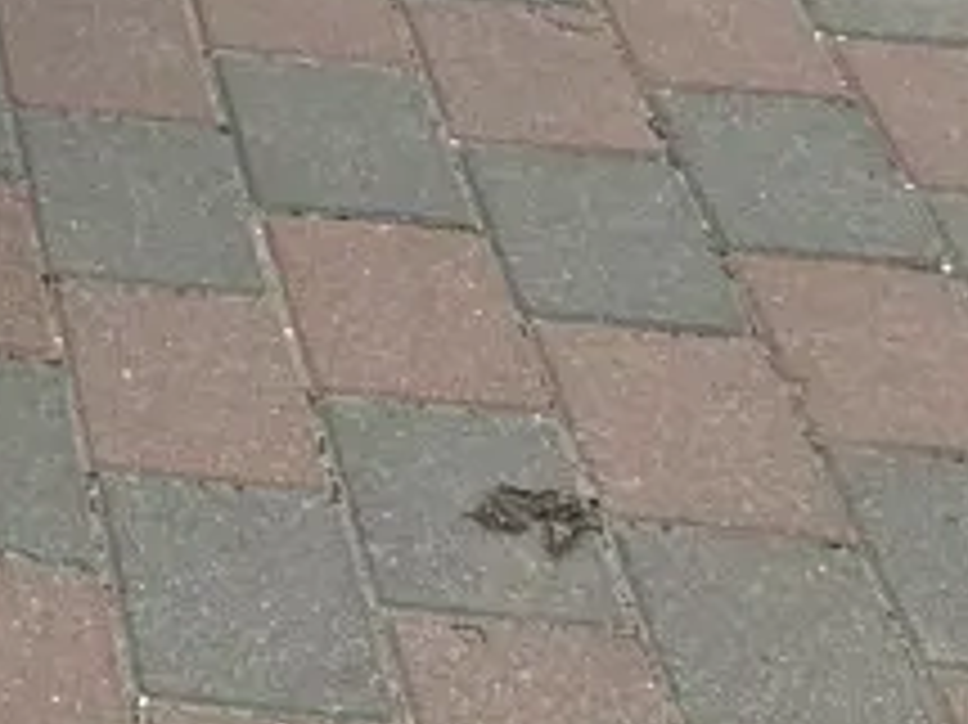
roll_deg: -1.6
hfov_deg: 10.9
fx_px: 4500
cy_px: -1075
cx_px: -1117
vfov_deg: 8.4
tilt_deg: -14.9
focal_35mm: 161
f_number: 1.78
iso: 80
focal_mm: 6.86
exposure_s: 1/2203
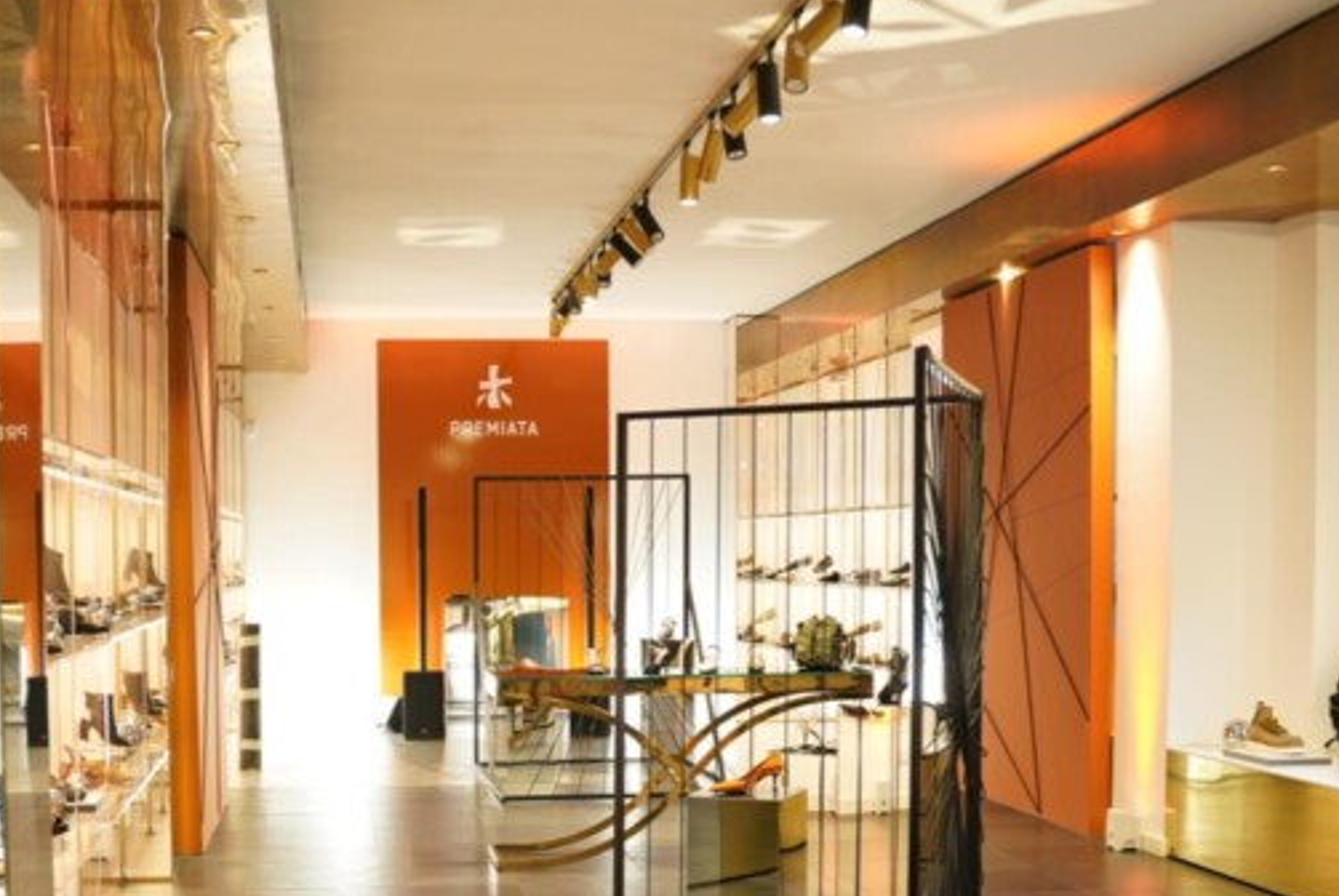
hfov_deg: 40.0
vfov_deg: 27.1
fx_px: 1825
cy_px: 711
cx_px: 499
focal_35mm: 49
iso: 1000
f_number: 2.8
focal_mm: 24
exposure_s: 1/100
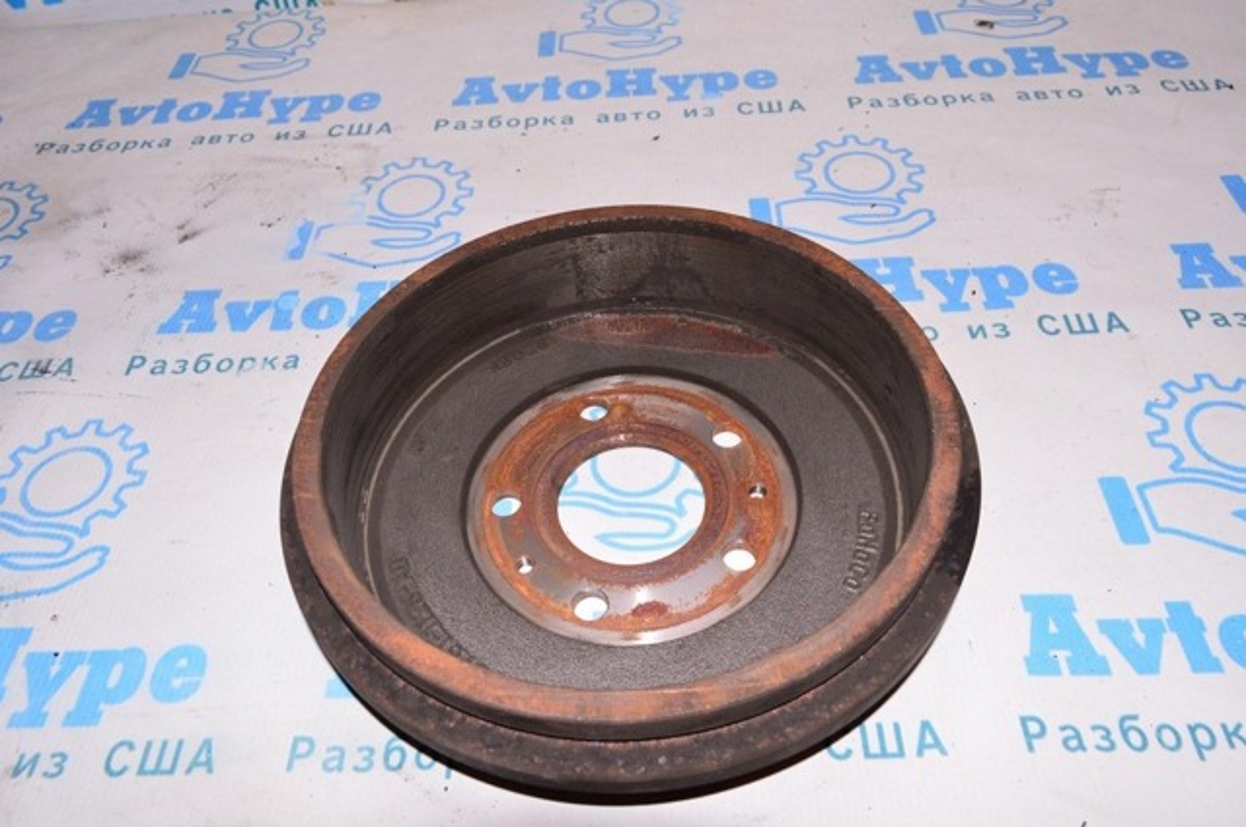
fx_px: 933
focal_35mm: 27
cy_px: 414
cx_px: 623
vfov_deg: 47.8
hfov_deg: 67.4
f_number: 8
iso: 1600
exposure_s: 1/200
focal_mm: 18
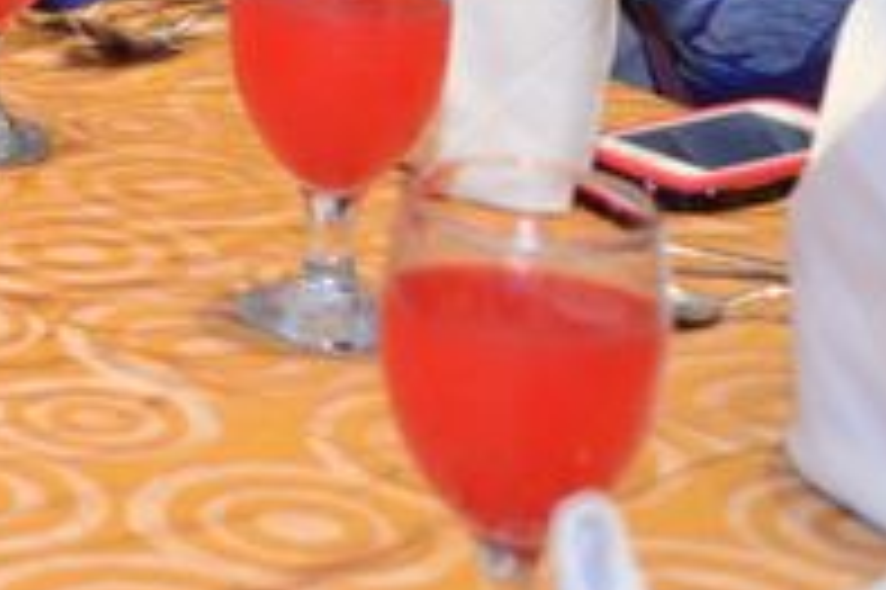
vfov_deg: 8.3
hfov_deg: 12.0
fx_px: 3885
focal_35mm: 158
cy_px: -531
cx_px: -711
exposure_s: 1/60
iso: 1250
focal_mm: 26
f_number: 2.8
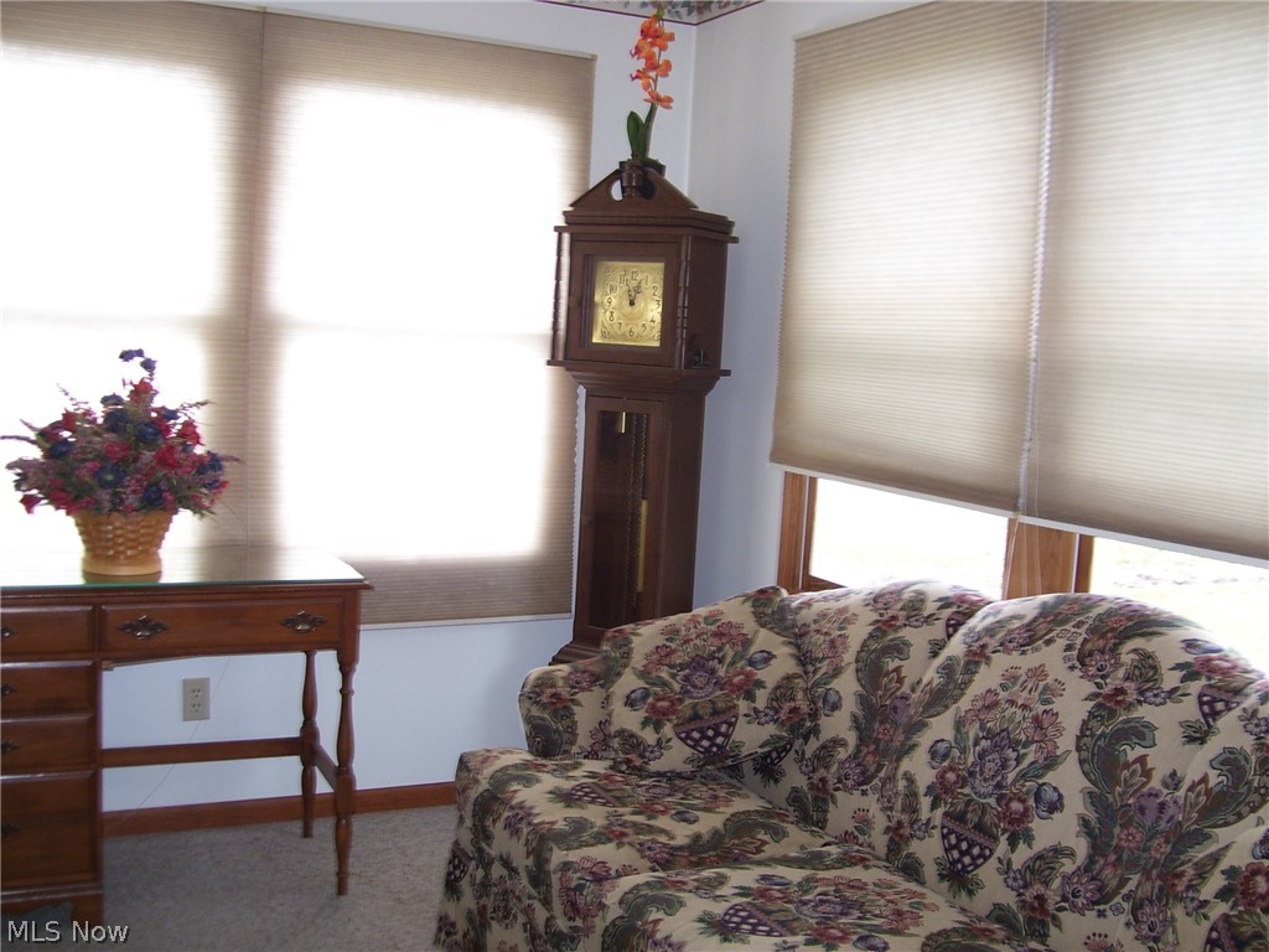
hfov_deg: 51.4
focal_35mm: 36
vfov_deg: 39.7
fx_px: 1320
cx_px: 634
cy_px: 476
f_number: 2.7
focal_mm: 6
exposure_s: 1/60
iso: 80
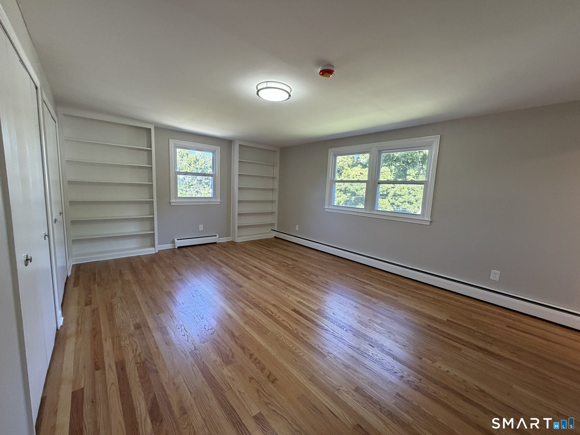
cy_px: 218
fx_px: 235
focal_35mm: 14
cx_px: 290
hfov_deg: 102.1
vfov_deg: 85.7
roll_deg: -2.5
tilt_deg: -7.2
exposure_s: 1/120
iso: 250
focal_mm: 2.22
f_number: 2.2
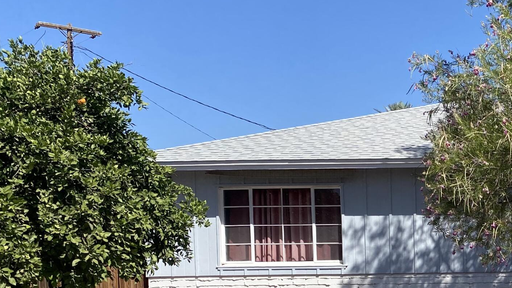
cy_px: 281
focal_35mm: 60
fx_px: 815
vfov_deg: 19.5
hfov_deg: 32.1
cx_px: 514
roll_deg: +0.1
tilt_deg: -4.3
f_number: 1.8
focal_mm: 4.25
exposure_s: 1/2817
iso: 32
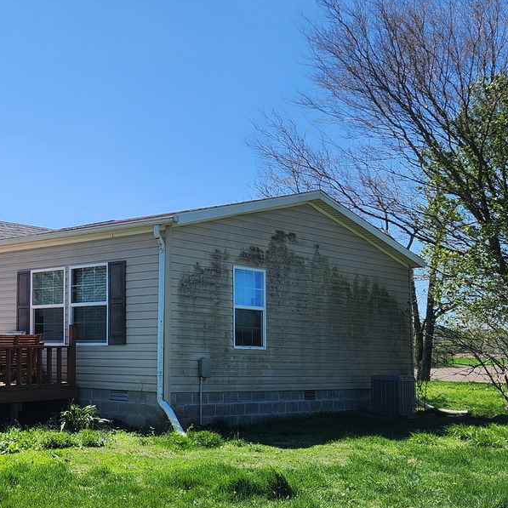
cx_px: 20
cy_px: 333
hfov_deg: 32.4
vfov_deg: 34.4
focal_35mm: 49
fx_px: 814
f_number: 1.8
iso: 20
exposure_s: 1/1690
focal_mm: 5.4
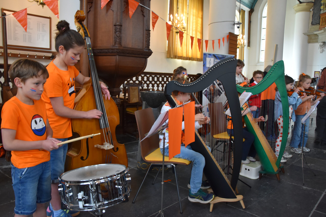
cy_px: 108
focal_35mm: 52
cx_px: 163
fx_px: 475
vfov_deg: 25.8
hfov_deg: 37.8
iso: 900
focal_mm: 35
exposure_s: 1/60
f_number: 4.5
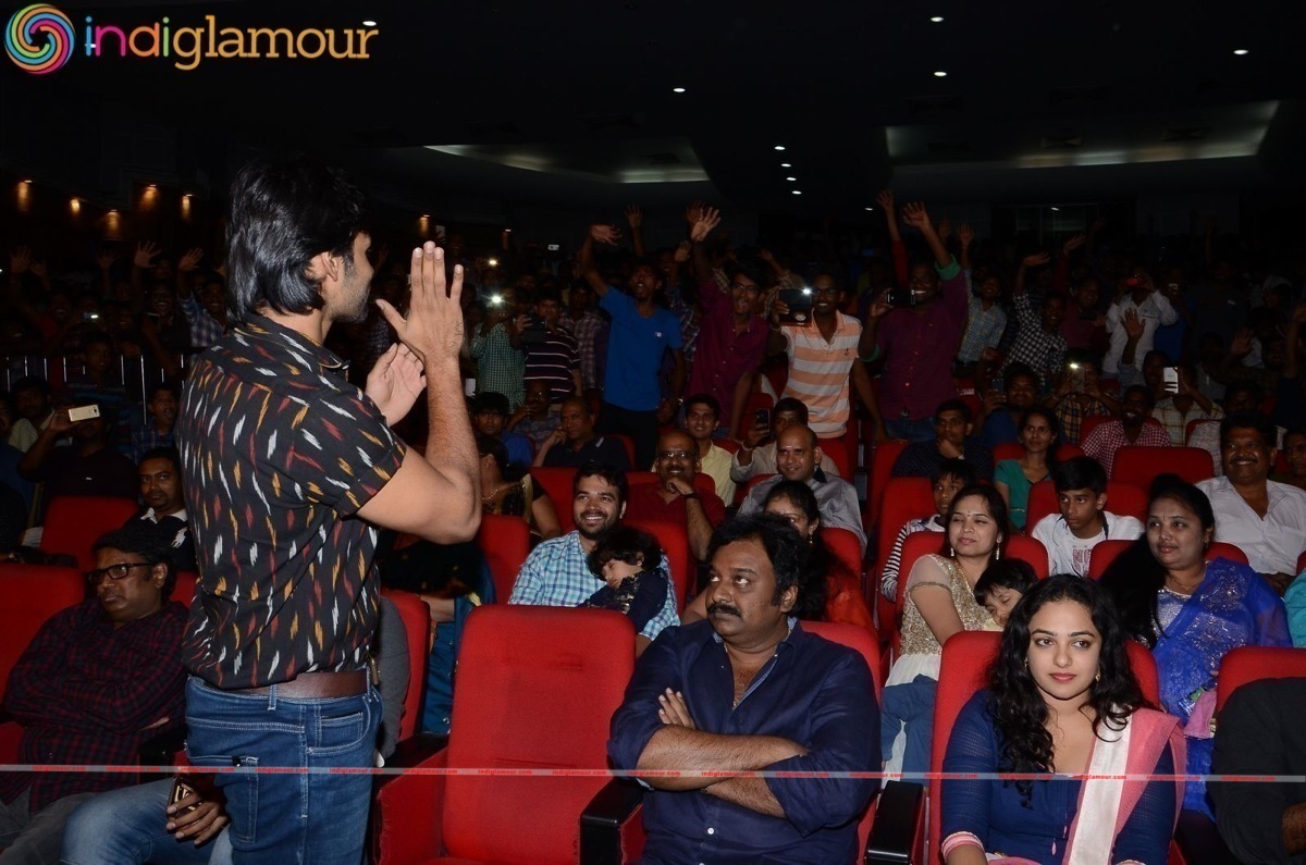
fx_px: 1140
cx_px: 653
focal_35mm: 32
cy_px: 432
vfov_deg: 41.5
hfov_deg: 59.6
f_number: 8
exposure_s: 1/125
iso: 640
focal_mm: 21
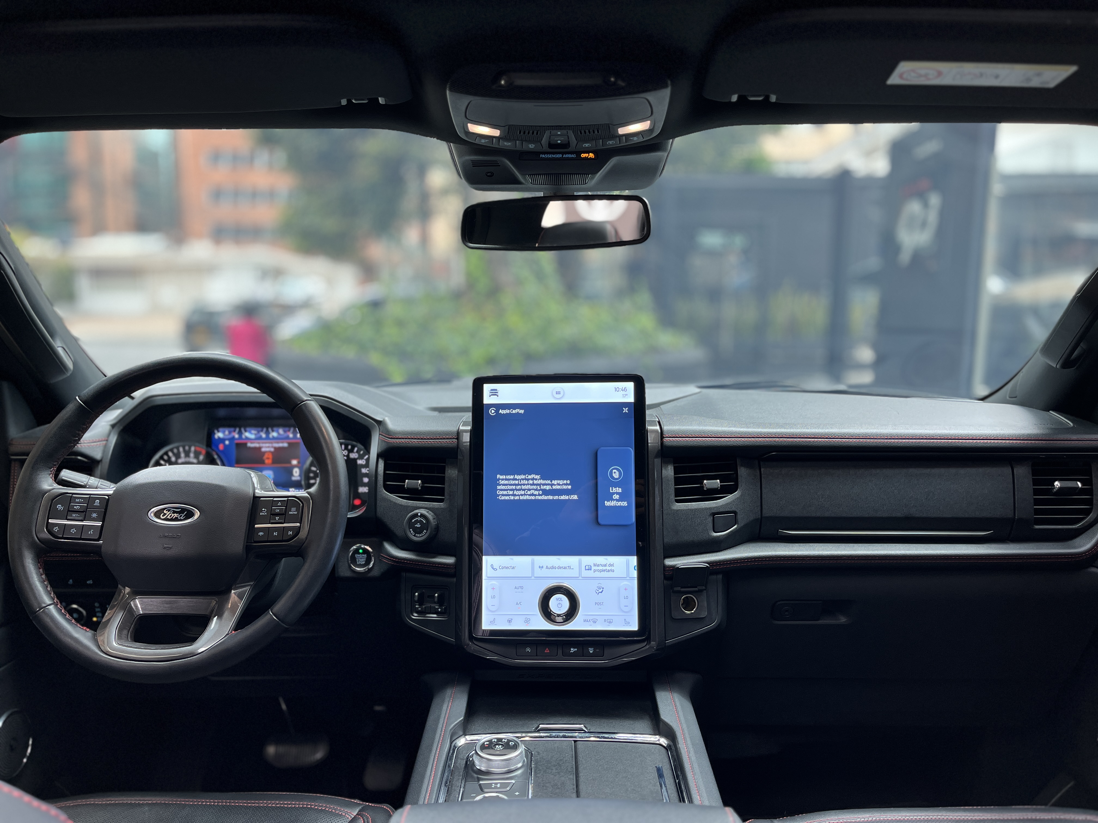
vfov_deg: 53.1
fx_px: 825
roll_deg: -0.5
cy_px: 412
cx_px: 549
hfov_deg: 67.3
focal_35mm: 26
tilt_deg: -8.3
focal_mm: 5.1
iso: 80
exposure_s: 1/121
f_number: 1.6
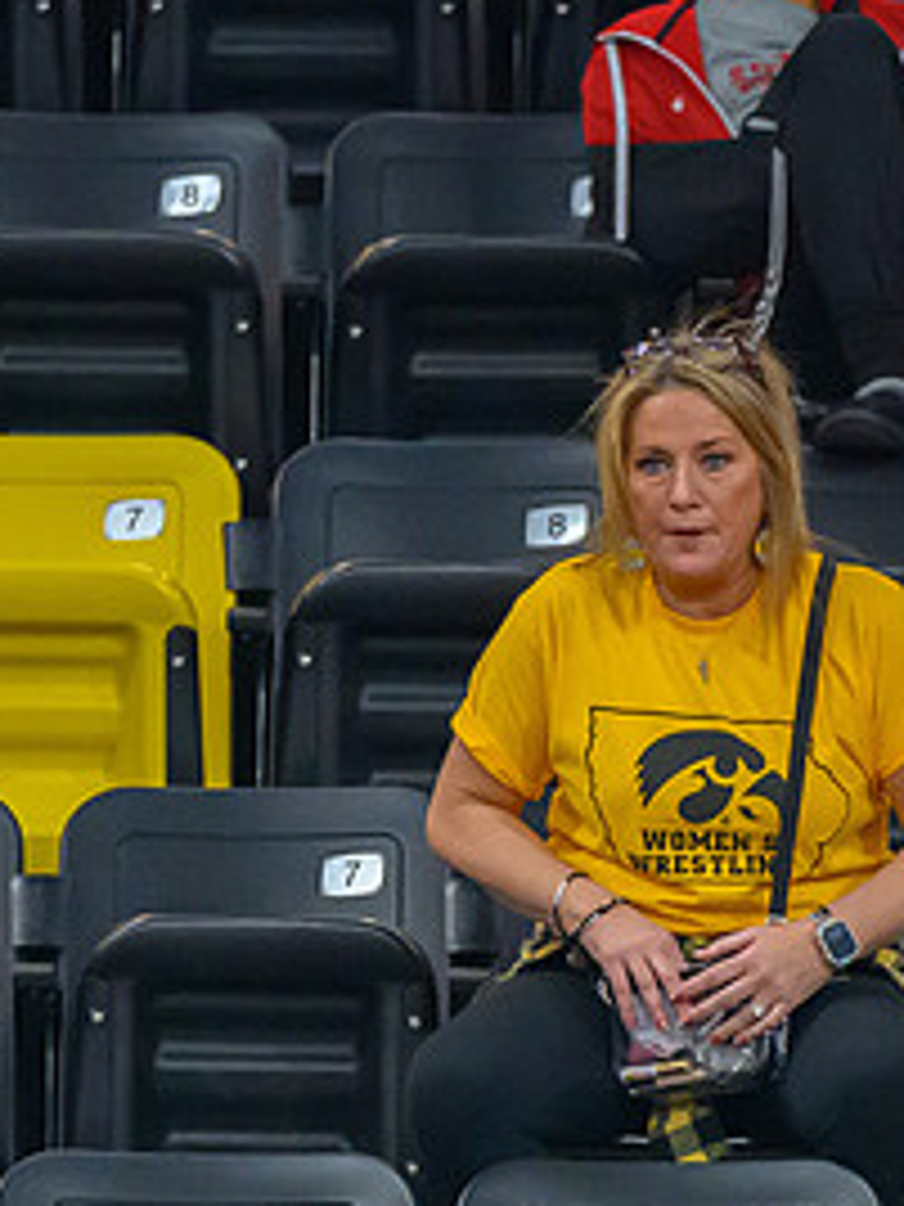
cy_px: 897
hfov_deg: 2.0
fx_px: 25314
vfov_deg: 2.7
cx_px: 575
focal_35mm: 727
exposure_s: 1/800
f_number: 2.8
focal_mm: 200
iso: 6400
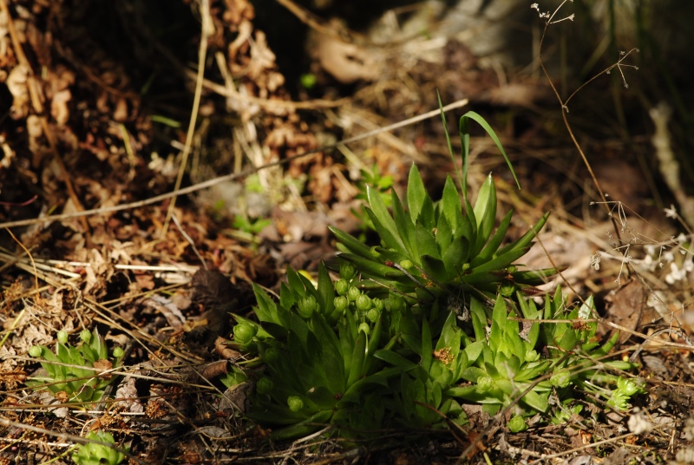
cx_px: 347
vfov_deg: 10.8
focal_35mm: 128
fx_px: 2462
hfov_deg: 16.0
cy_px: 232
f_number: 9
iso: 100
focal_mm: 85
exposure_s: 1/125
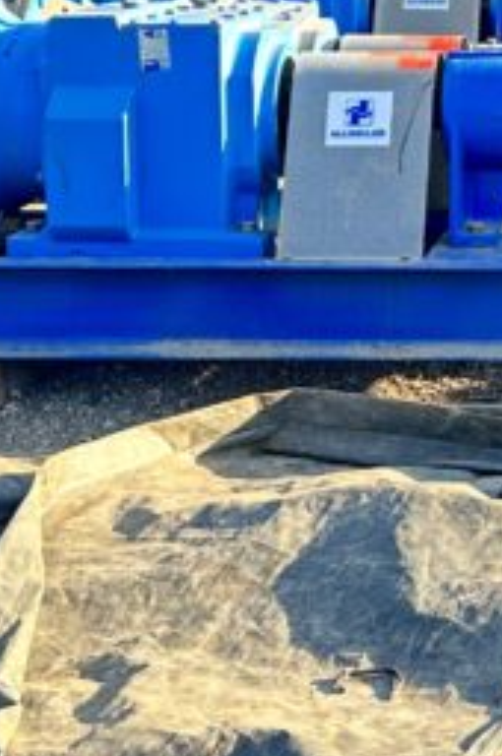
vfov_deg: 20.0
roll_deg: -1.8
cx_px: 679
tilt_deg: -11.9
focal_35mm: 100
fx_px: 2097
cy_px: 68
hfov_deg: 13.1
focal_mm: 6.86
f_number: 1.78
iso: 80
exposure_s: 1/272
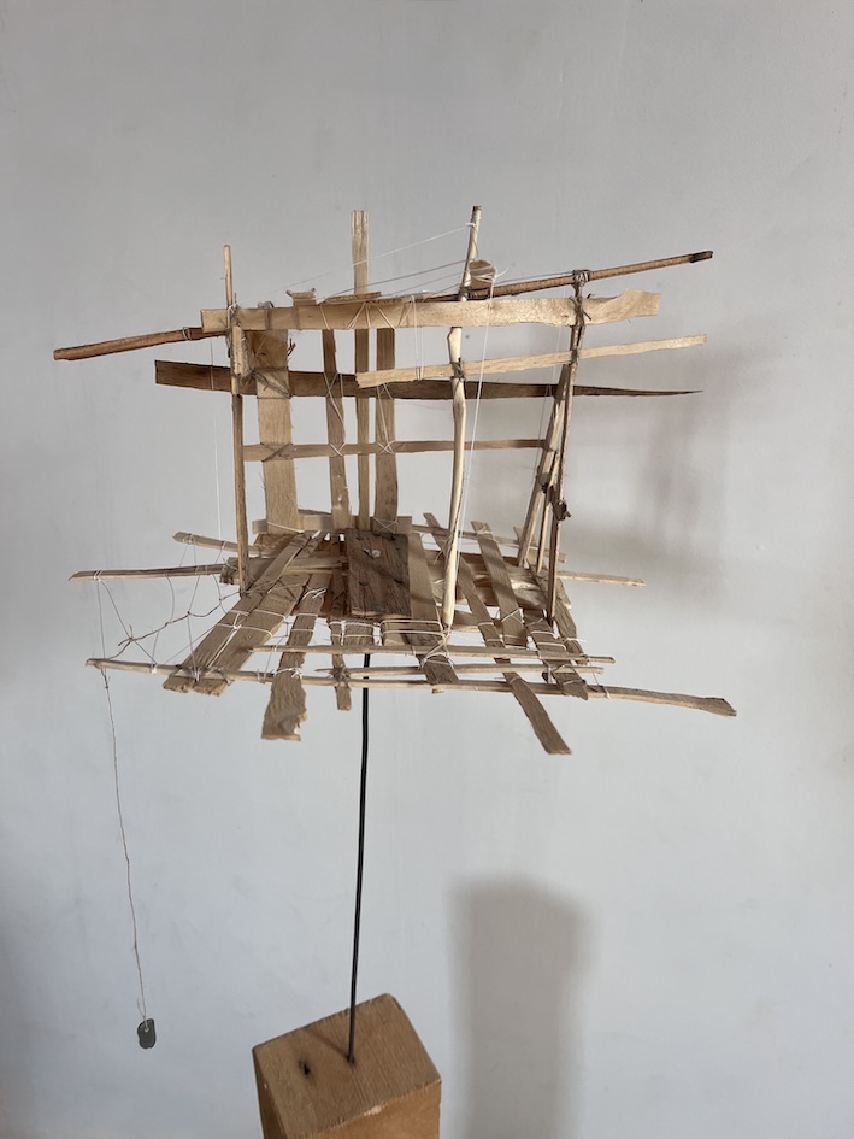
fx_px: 855
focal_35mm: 26
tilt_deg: -21.0
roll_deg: +0.3
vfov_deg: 67.3
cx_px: 427
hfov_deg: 53.1
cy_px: 570
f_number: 1.6
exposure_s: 1/121
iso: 80
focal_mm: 5.1
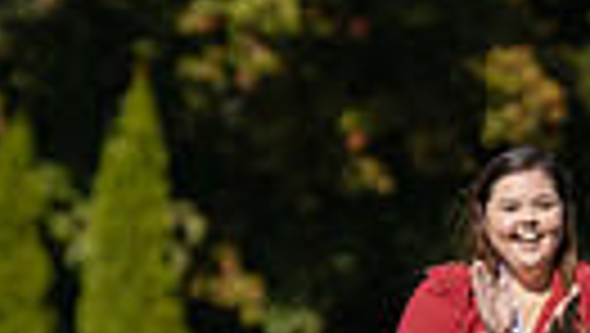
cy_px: 520
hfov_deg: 3.4
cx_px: 892
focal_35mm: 624
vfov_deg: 2.0
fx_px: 9772
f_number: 3.5
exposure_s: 1/2000
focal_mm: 135
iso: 200
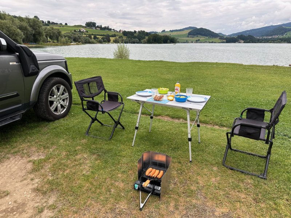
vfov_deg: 56.8
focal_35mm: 24
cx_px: 146
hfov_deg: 71.6
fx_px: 202
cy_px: 109
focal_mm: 6.9
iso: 80
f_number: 1.8
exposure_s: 1/535
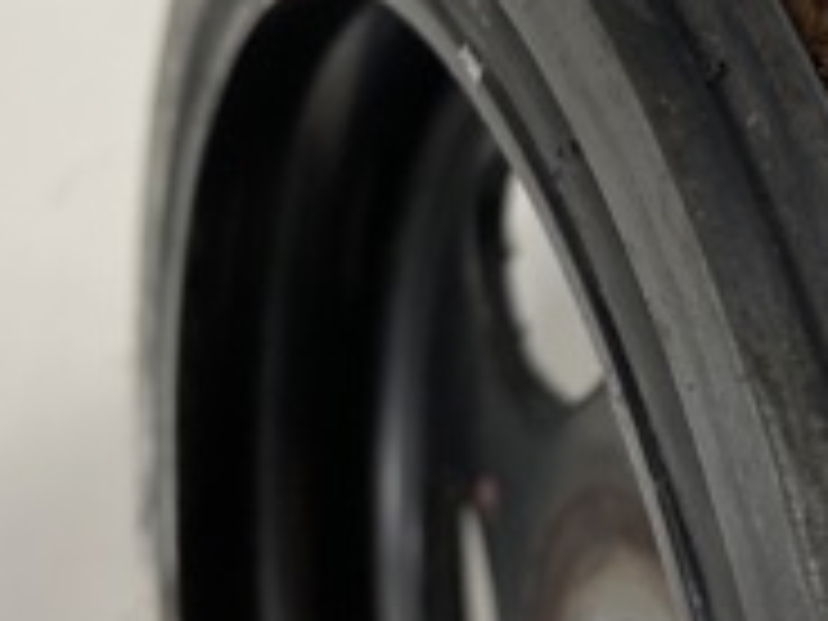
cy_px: -43
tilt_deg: -81.6
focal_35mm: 87
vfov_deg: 16.5
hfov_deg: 20.0
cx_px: 1174
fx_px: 2081
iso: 80
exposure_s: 1/100
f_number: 1.8
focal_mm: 4.25
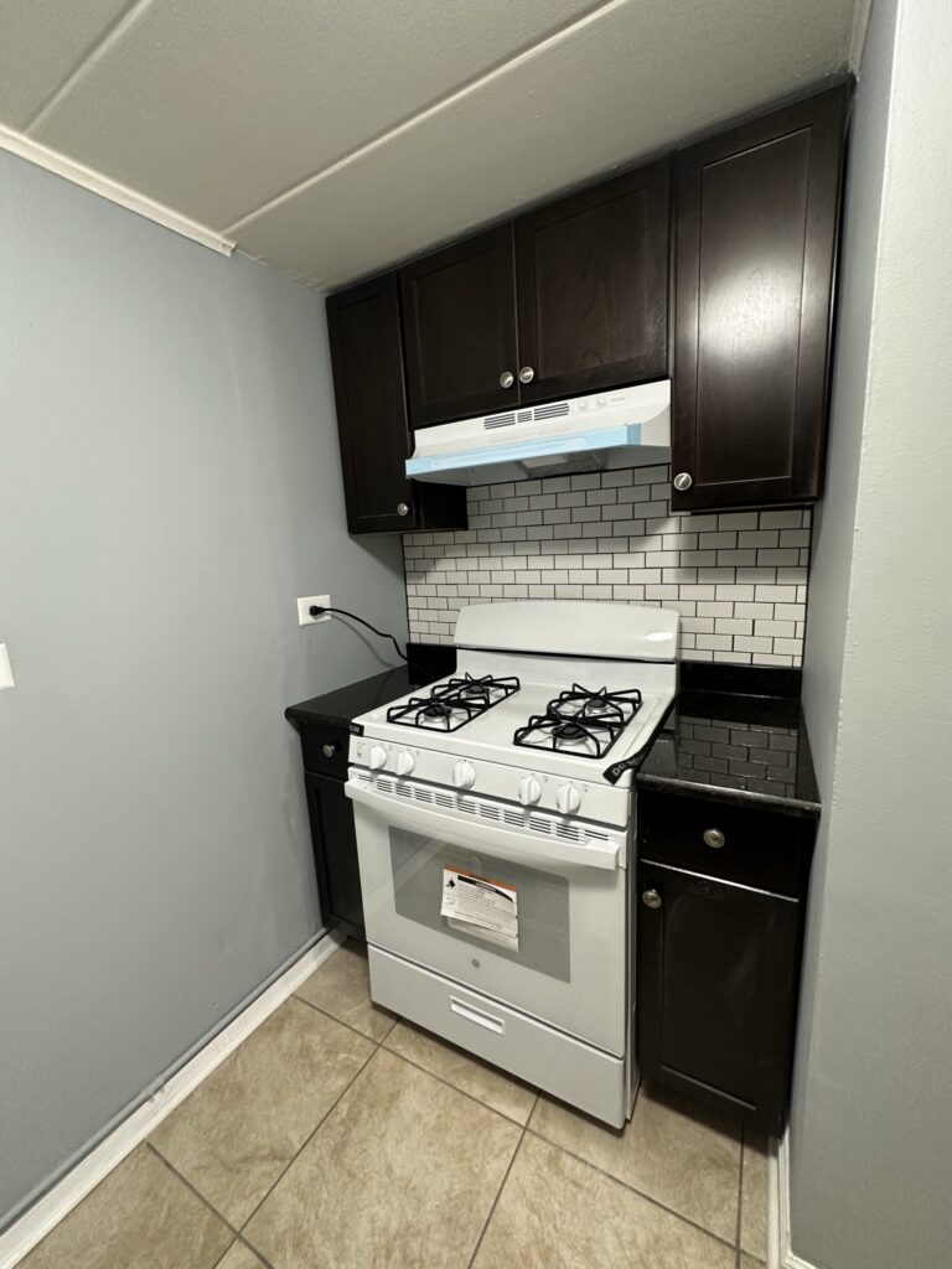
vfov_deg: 102.1
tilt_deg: -12.2
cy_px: 634
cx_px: 476
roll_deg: +3.6
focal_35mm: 14
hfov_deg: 85.7
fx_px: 513
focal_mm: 2.22
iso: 200
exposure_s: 1/60
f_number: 2.2
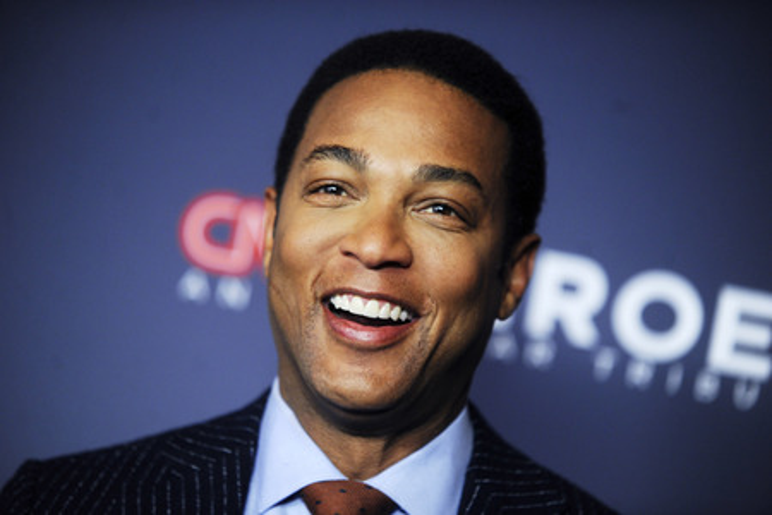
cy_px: 258
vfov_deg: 10.5
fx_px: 2788
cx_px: 386
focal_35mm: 130
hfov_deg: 15.8
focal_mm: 130
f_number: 2.8
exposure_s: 1/125
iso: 1600
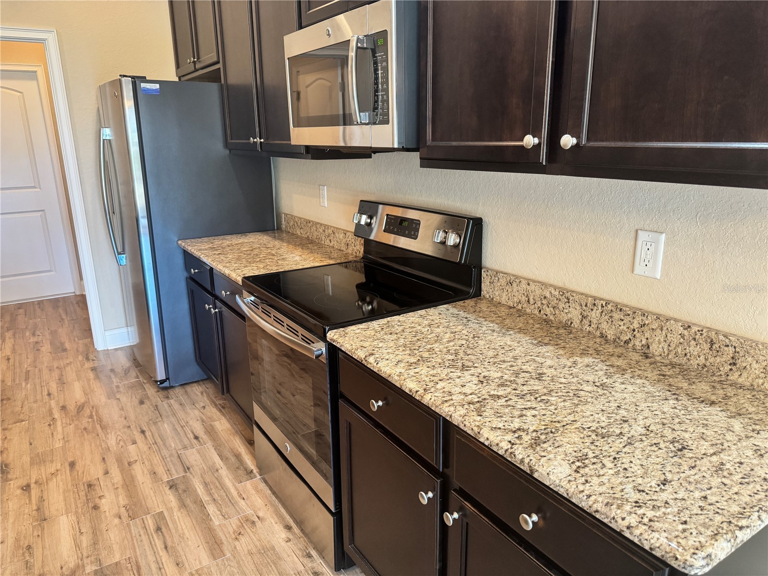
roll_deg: +0.2
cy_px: 288
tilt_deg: -16.9
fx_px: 532
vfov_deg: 56.8
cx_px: 384
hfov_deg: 71.6
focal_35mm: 24
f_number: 1.78
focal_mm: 6.76
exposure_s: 1/60
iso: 320
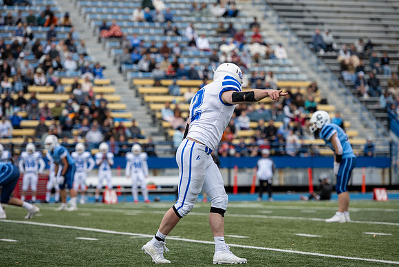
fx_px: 1750
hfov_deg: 13.0
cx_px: 205
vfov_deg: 8.7
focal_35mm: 158
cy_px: 134
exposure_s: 1/1000
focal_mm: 150
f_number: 2.8
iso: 125
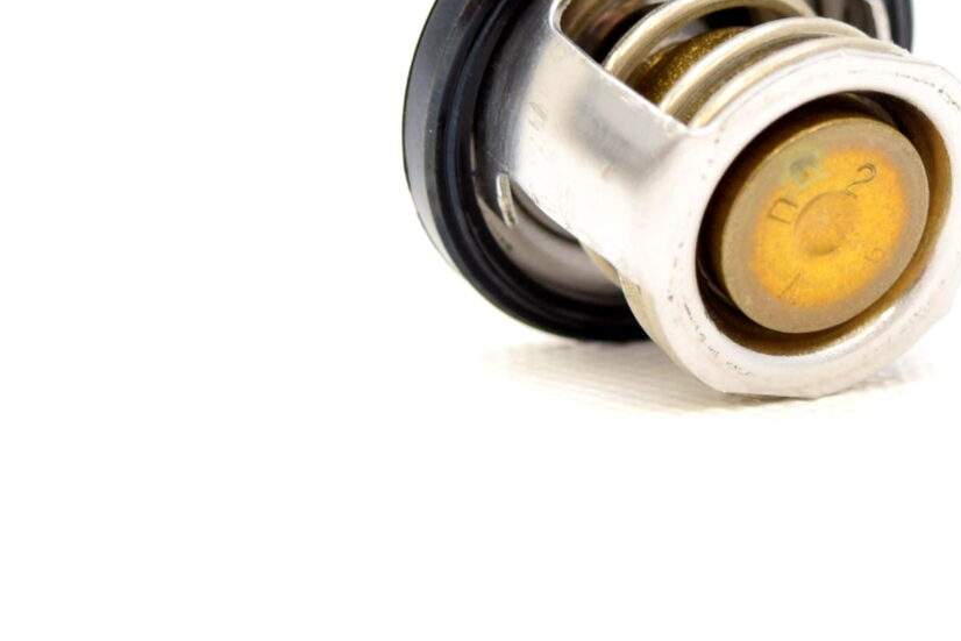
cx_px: 707
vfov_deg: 9.2
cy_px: 155
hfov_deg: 13.7
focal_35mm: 149
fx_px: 3978
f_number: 5.6
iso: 400
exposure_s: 1/125
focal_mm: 40
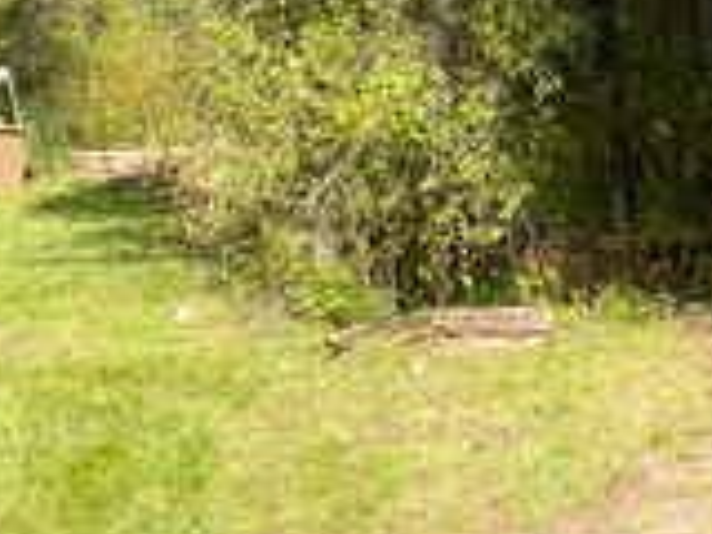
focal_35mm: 104
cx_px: 214
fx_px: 2139
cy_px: -249
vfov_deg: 13.5
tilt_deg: +6.4
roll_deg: +0.7
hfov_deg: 18.8
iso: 32
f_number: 1.8
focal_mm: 4.25
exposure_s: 1/927
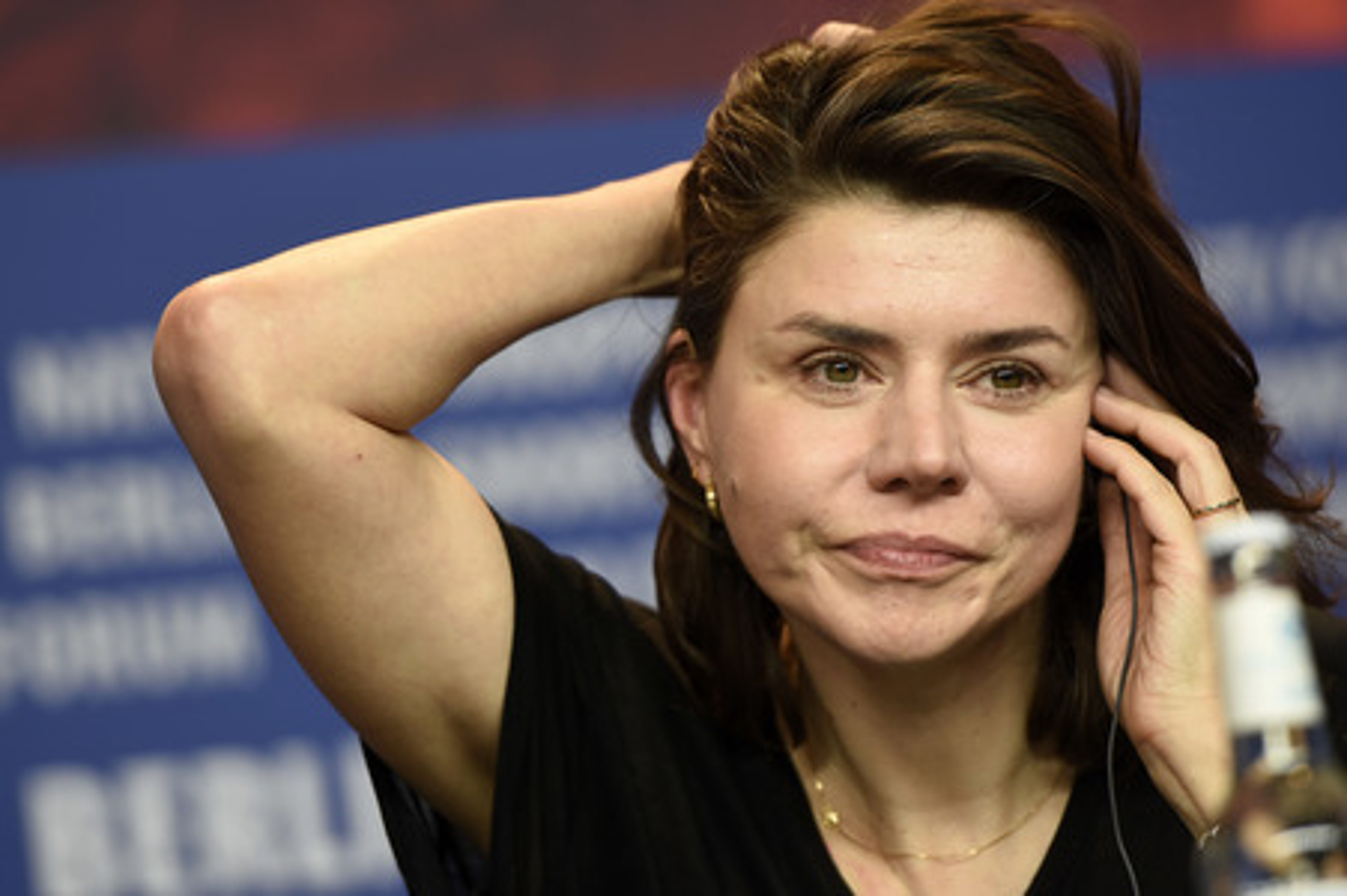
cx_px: 674
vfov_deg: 4.6
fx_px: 11216
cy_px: 448
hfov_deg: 6.9
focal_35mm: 300
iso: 640
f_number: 3.2
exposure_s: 1/320
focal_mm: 200
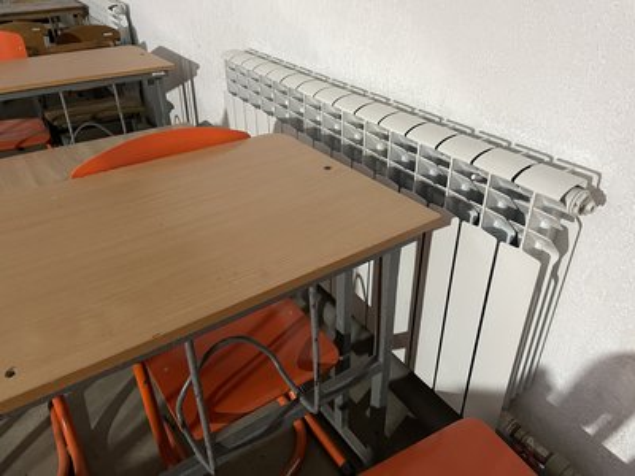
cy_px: 238
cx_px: 318
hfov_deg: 67.3
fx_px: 477
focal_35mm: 26
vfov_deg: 53.1
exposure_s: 1/35
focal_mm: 4.2
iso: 640
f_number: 1.6
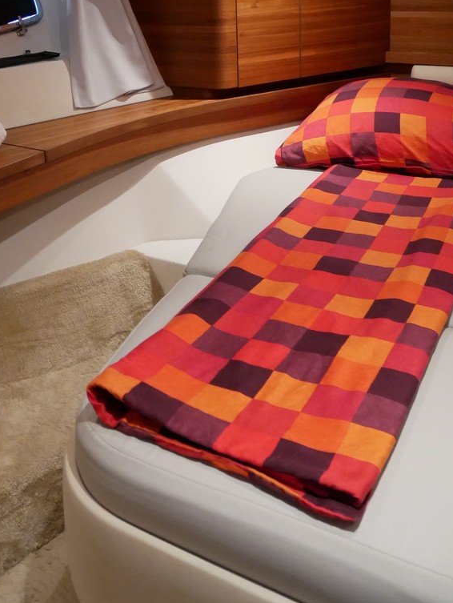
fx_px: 662
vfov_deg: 46.9
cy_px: 141
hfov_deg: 37.4
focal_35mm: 38
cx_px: 157
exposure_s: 1/60
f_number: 3.5
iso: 2500
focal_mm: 12
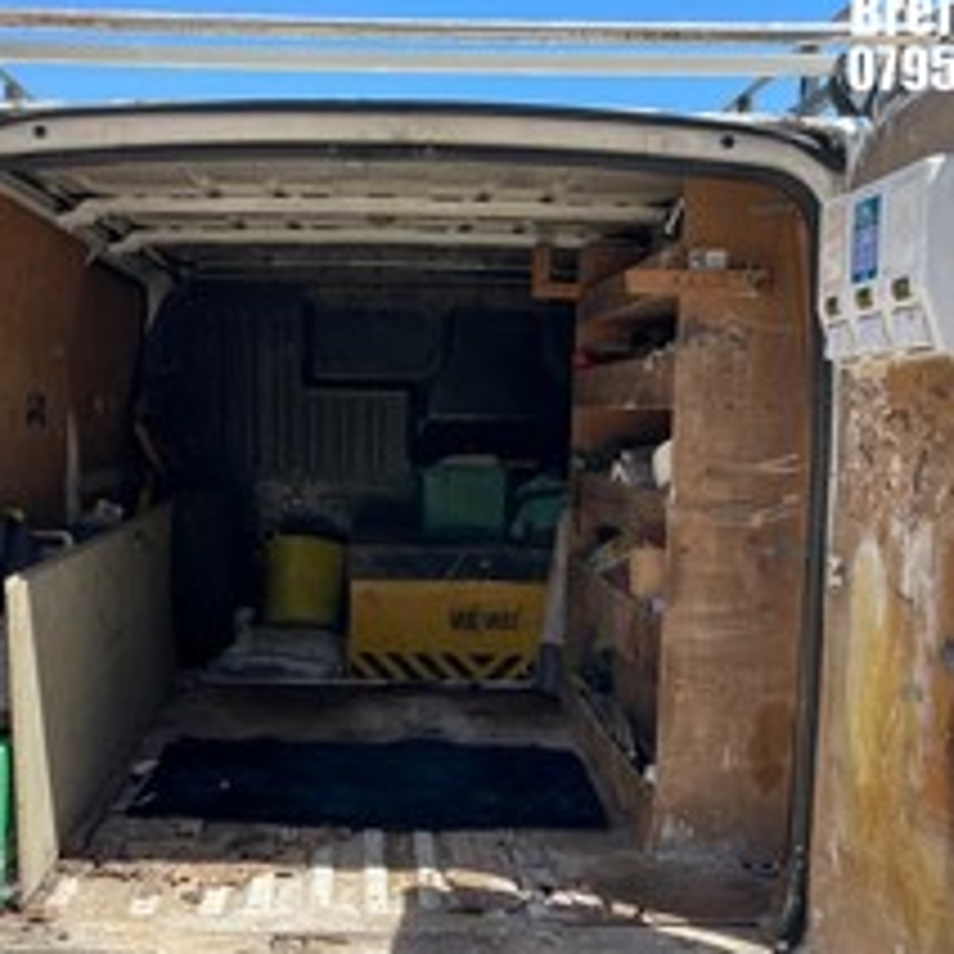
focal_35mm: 38
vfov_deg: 43.6
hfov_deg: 43.6
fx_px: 1185
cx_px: 382
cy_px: 572
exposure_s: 1/1261
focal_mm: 4.2
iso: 32
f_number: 1.6
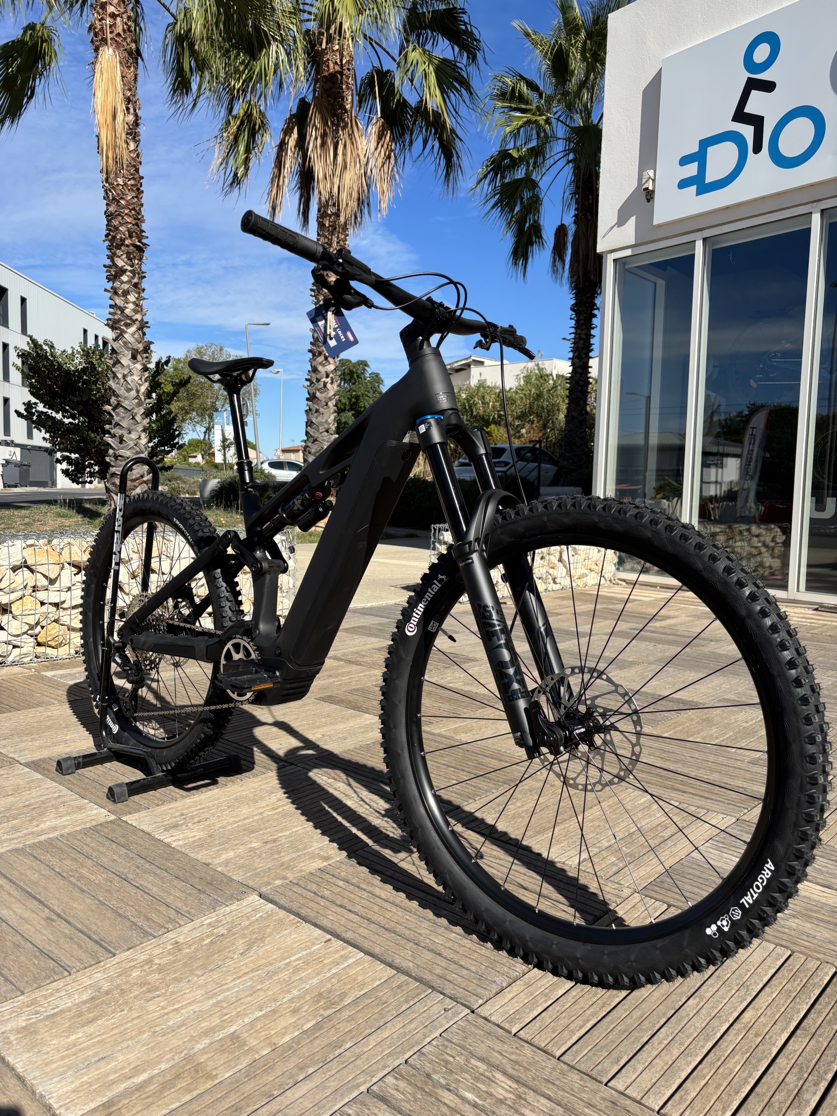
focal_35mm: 26
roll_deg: -2.3
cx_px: 418
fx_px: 838
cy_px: 558
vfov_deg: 67.3
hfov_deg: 53.1
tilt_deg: -4.4
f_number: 1.6
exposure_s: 1/3106
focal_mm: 5.96
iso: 50
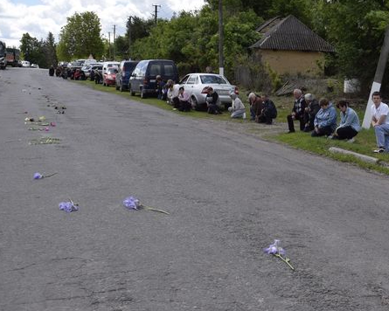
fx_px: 656
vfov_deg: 26.7
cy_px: 159
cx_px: 303
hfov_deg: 32.2
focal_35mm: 57
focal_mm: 24
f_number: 9
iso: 200
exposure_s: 1/320
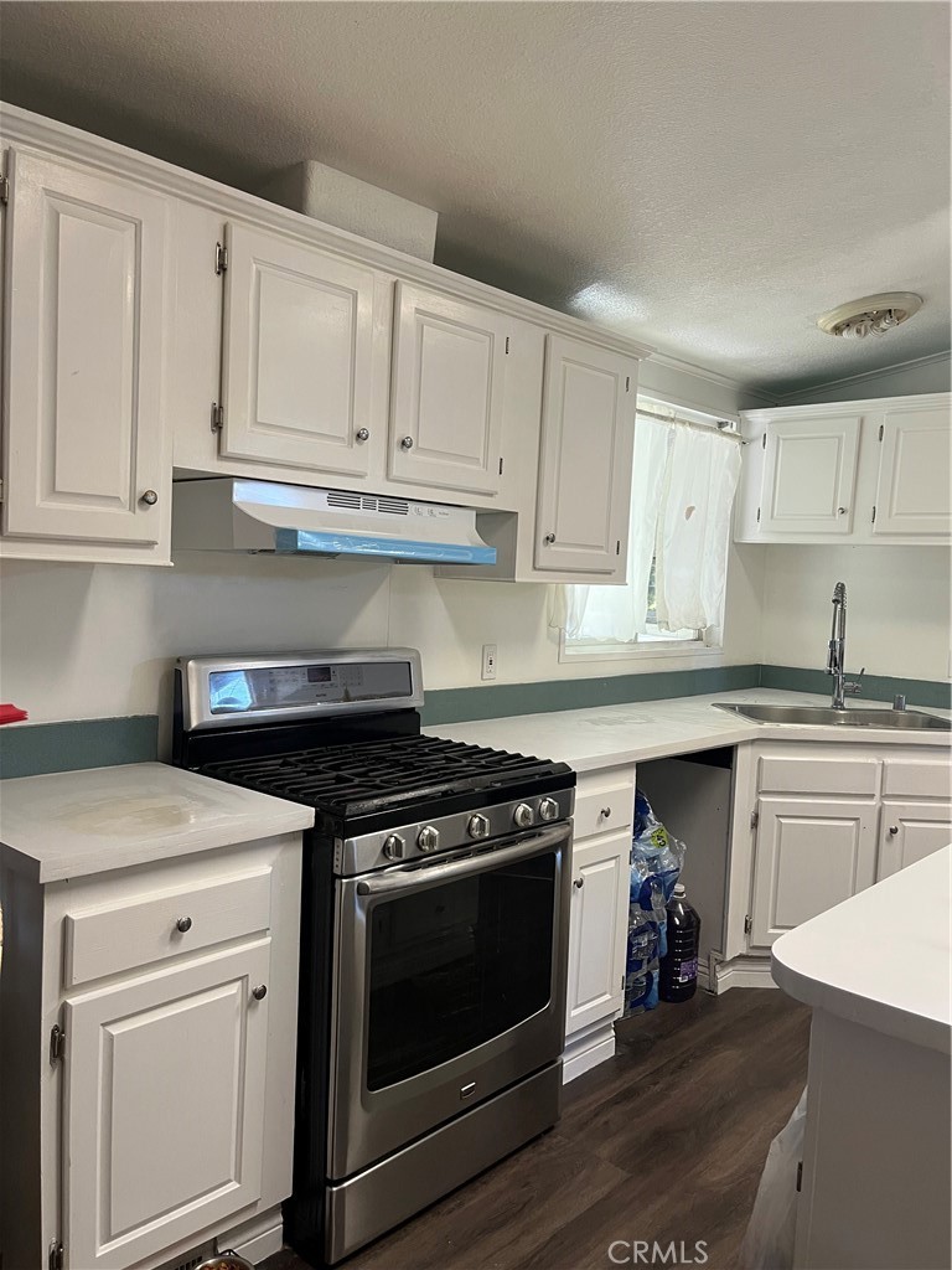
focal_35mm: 26
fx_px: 953
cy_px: 635
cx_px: 476
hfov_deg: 53.1
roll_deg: -2.0
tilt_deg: -4.6
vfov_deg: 67.3
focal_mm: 5.1
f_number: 1.6
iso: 160
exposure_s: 1/60
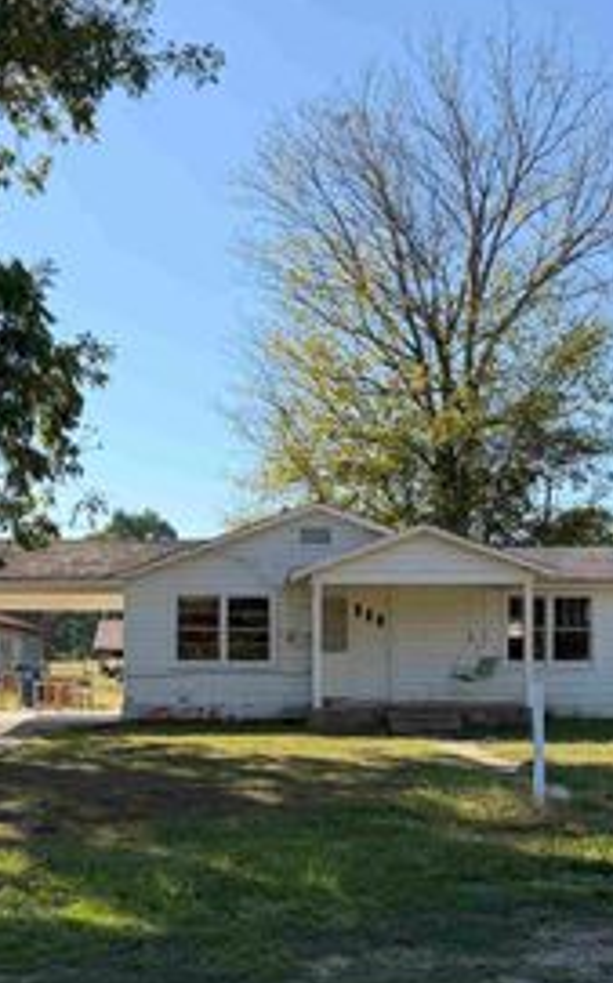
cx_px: 319
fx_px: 1258
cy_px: 662
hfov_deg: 27.4
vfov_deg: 42.1
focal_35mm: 47
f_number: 1.78
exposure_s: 1/2907
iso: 100
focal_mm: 6.76
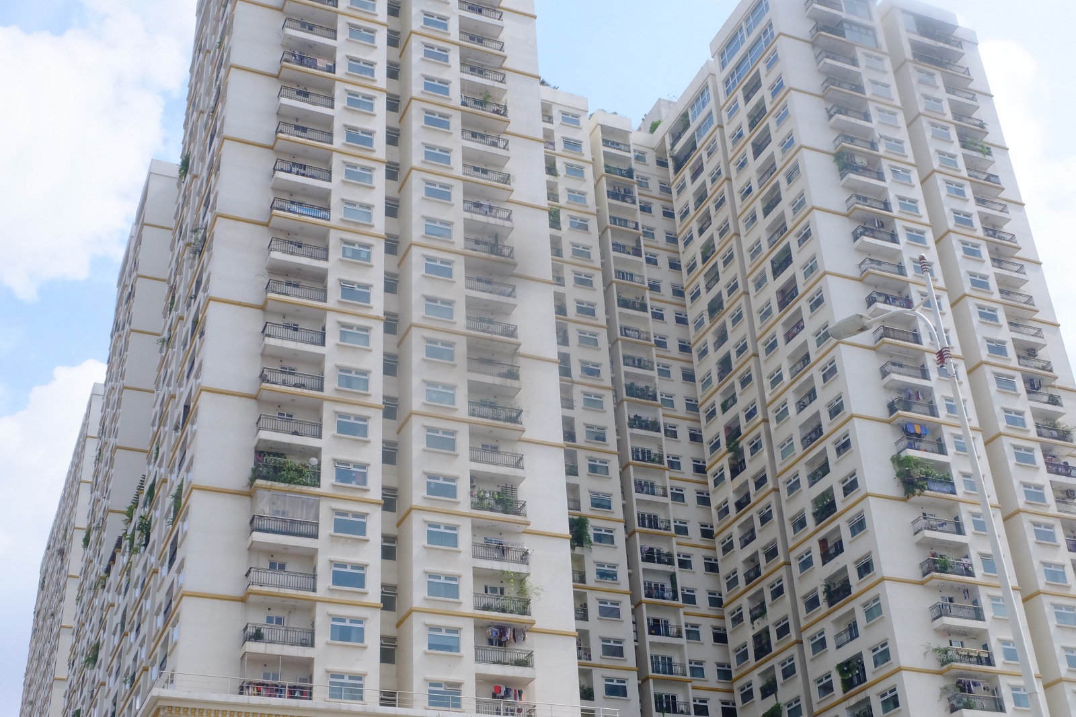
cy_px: 358
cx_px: 538
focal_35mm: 47
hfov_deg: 41.9
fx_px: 1404
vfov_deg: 28.6
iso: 2000
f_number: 22
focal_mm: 31
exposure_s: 1/350
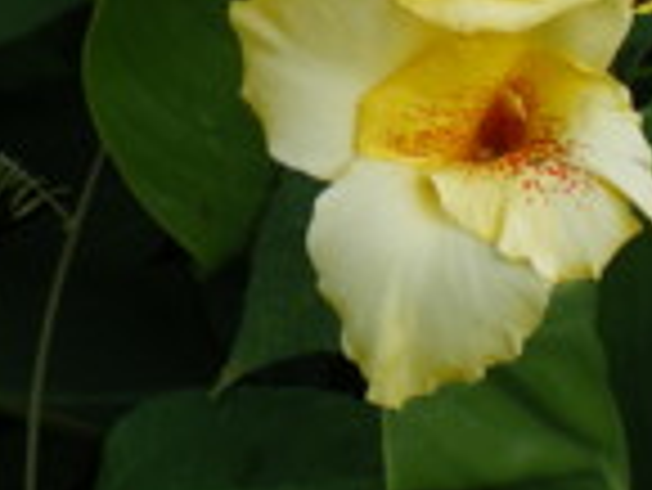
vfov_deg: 12.1
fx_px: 2224
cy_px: -180
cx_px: 211
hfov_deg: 16.6
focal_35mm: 118
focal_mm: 6.3
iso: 64
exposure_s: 1/320
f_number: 4.6
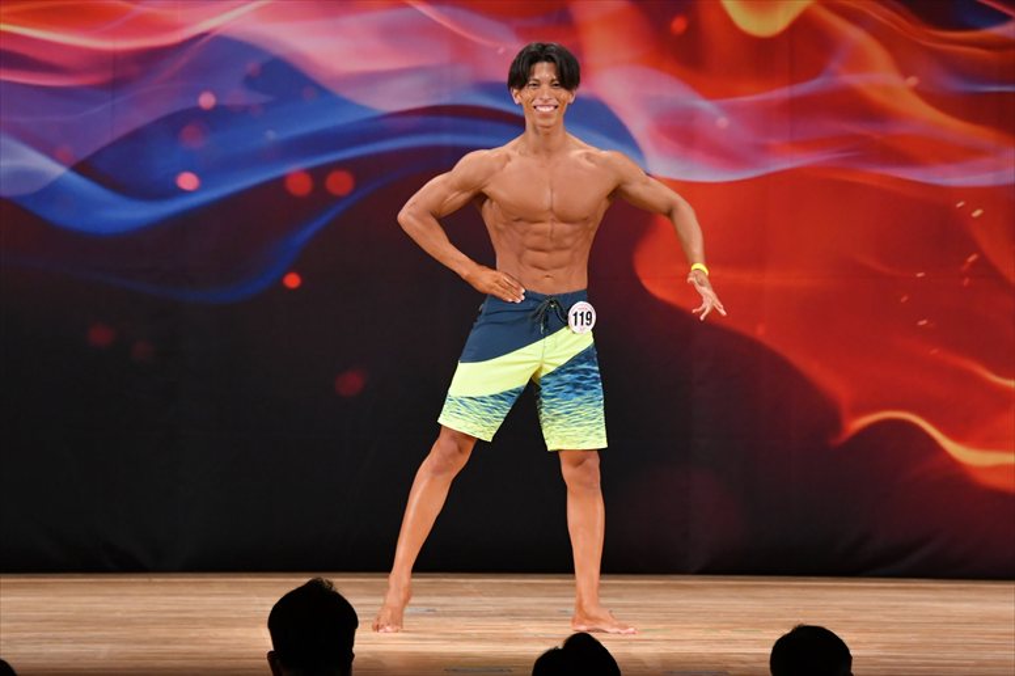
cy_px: 338
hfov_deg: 9.2
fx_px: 6341
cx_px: 508
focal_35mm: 225
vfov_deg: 6.1
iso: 3200
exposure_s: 1/400
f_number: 5.6
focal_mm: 150
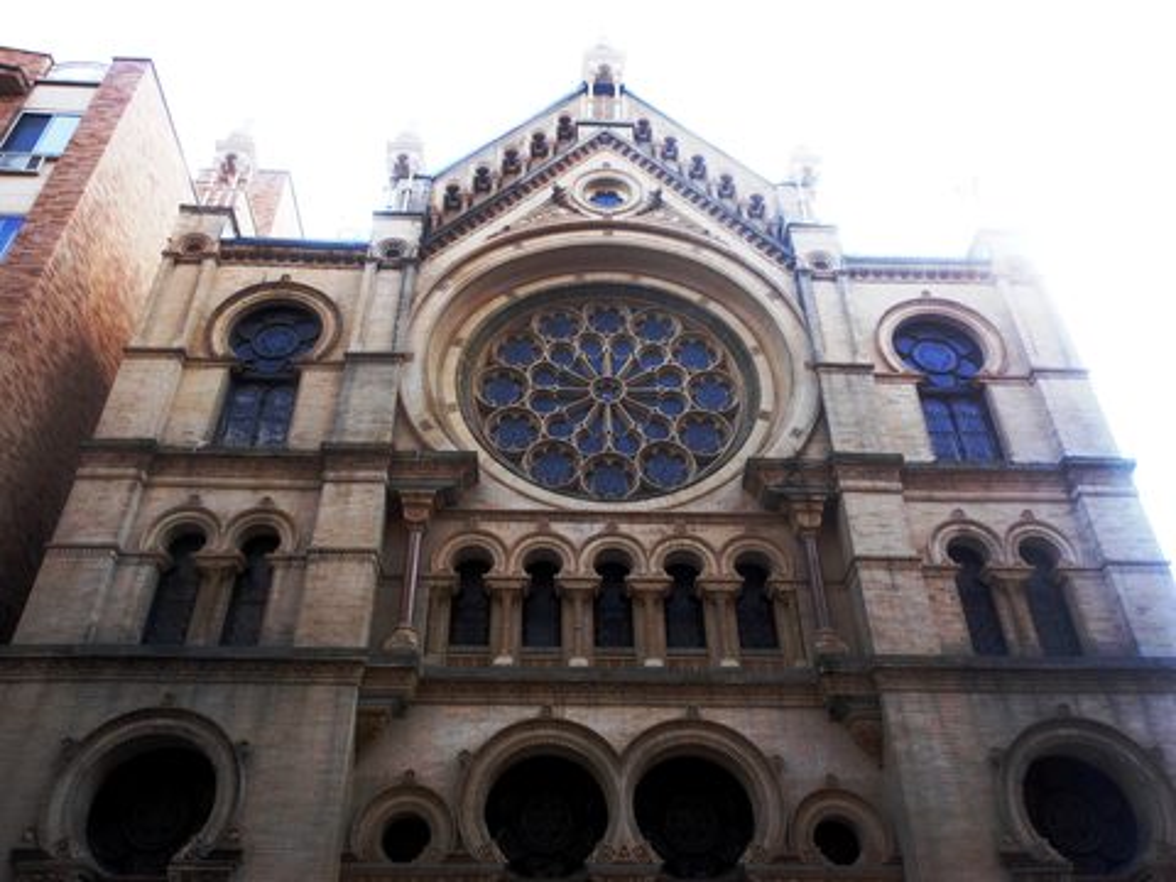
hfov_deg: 63.4
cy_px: 441
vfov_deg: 49.7
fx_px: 951
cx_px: 588
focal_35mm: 28
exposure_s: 1/160
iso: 80
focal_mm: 5
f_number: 3.7
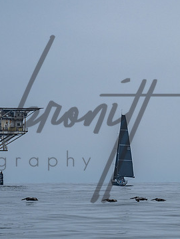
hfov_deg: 4.2
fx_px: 2478
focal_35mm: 358
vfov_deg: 5.5
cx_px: 156
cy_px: 144
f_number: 6.3
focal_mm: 150
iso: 250
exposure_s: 1/3200
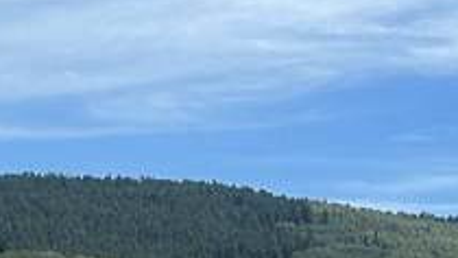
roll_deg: +0.1
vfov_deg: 6.9
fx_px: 2100
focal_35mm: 173
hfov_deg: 12.3
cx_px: 467
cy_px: 372
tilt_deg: +4.0
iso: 50
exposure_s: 1/5319
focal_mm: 5.7
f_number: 1.5
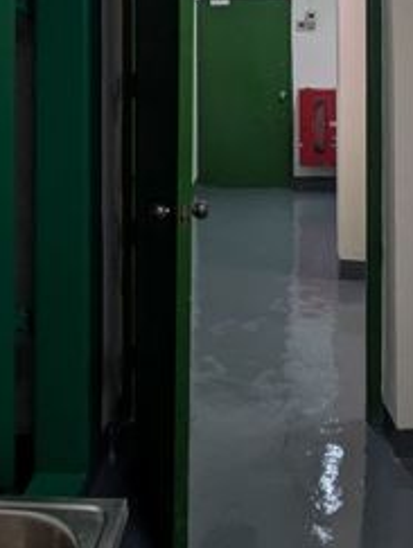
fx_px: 730
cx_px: 239
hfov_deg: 31.5
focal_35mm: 46
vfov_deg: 37.6
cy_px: 25
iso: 86
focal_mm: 1.83
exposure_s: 1/25
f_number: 2.2
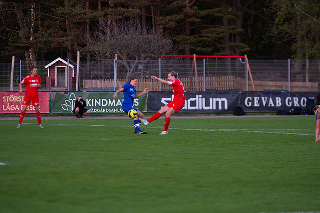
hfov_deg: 10.9
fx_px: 1680
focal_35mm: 189
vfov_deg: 7.3
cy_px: 106
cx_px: 160
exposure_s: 1/1000
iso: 560
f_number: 3.2
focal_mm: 185
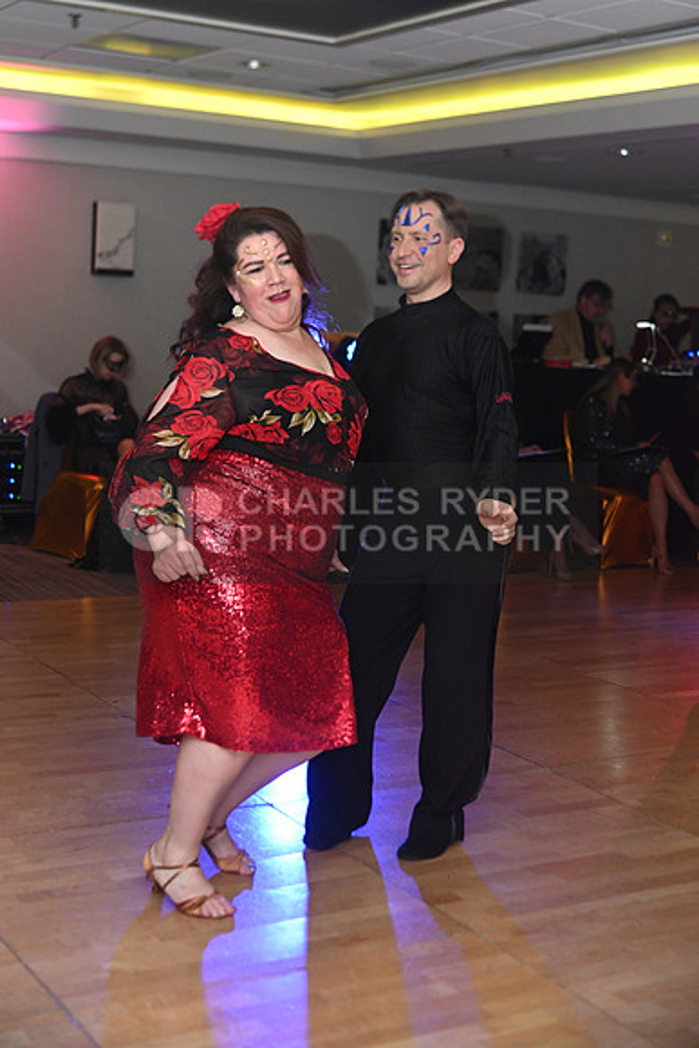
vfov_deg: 39.6
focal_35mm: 50
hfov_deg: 27.0
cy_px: 524
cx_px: 350
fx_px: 1455
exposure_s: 1/200
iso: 2500
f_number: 5
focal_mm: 50
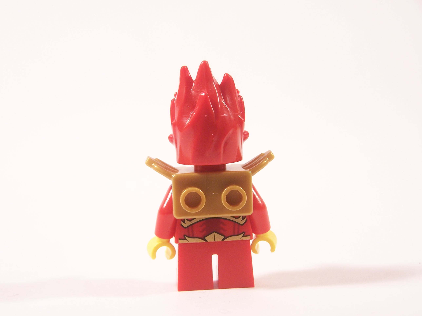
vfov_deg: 12.7
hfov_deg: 16.8
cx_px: 211
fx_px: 1426
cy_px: 158
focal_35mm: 117
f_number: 3.2
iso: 100
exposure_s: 1/15
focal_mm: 19.4
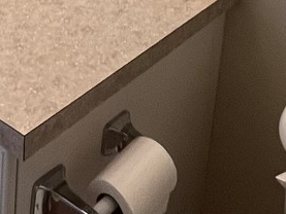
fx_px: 620
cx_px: 54
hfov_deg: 25.5
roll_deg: -3.6
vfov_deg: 15.8
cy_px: -207
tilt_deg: -8.2
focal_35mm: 75
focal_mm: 1.57
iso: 200
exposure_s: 1/120
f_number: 1.8
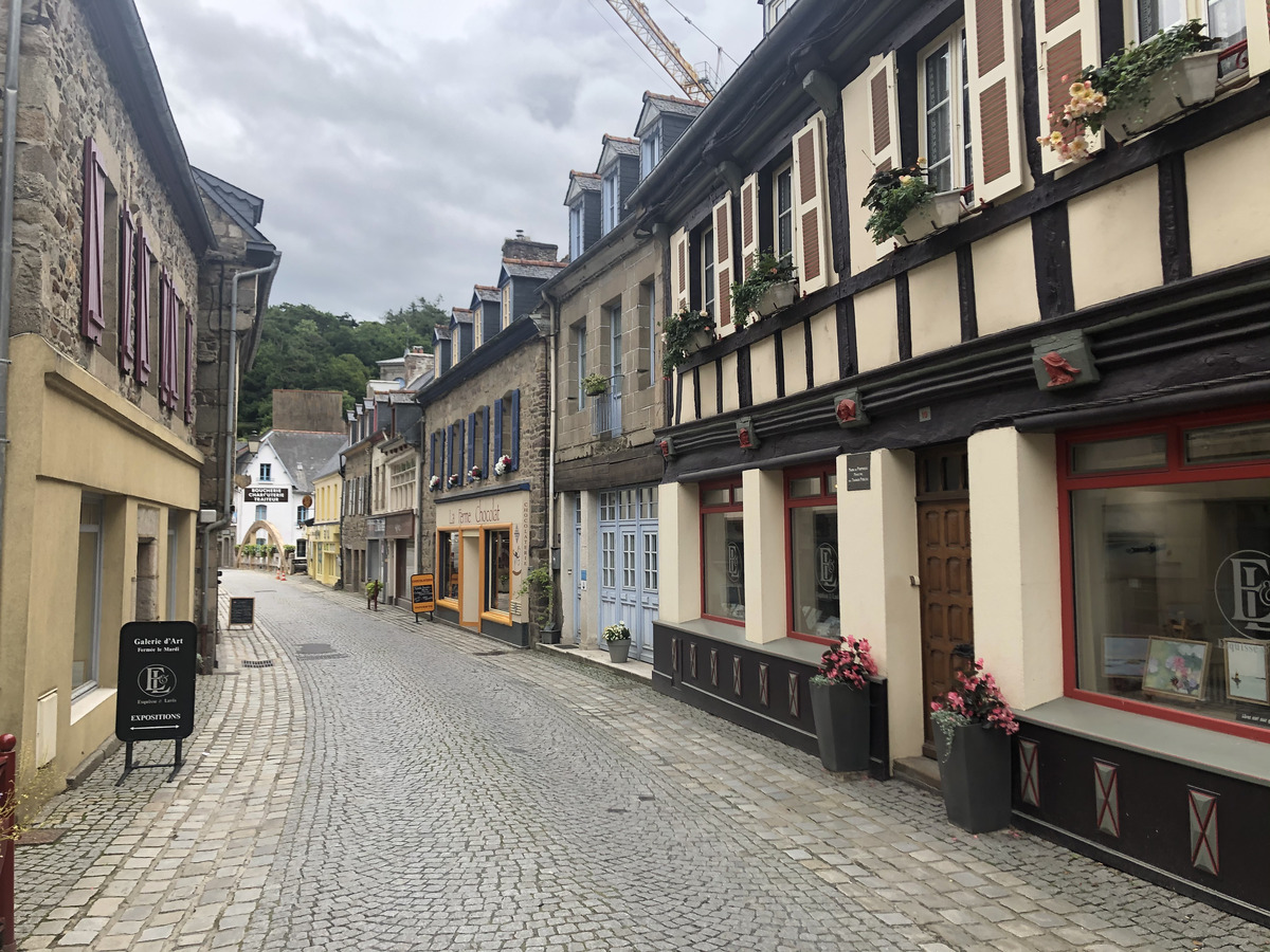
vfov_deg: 49.7
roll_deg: +0.7
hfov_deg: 63.4
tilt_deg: +4.8
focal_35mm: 28
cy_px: 476
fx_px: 1027
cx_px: 635
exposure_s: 1/1156
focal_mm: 4
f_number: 1.8
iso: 20
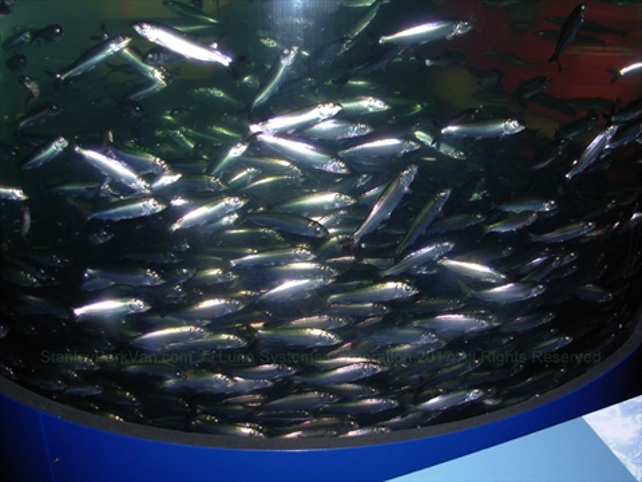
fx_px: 705
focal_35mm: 38
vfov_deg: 37.7
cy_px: 241
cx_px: 321
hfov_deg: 49.0
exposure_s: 1/32
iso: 50
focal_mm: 6.3
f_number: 2.9
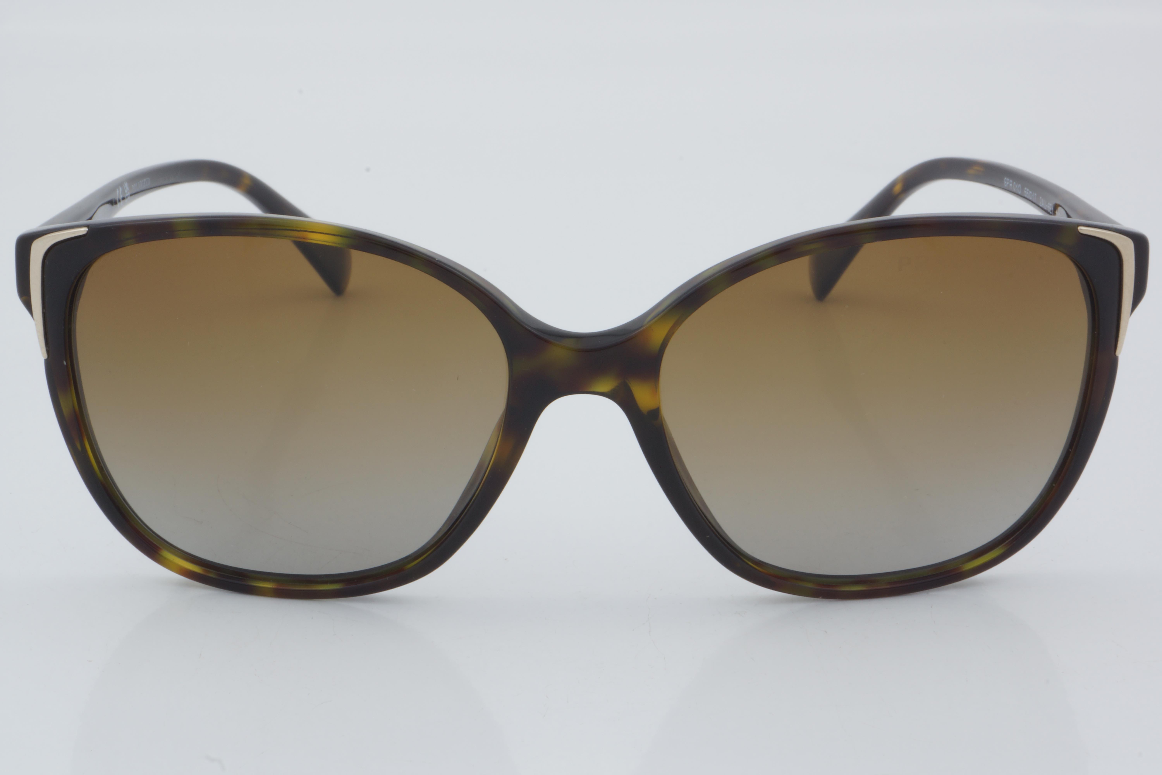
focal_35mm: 82
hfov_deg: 24.6
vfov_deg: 16.6
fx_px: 2663
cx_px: 581
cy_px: 388
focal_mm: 55
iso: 100
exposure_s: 1/3
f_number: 32
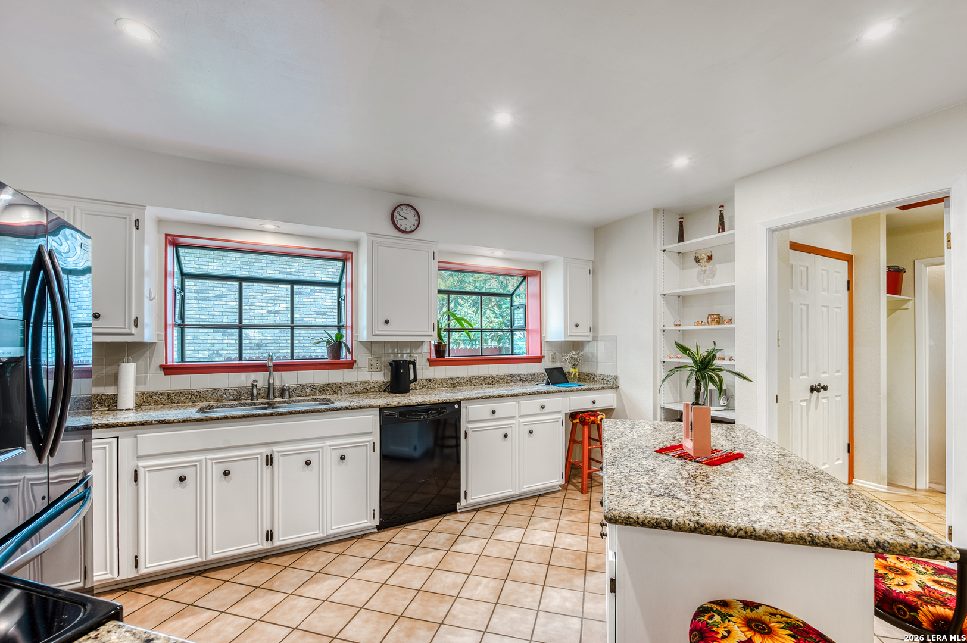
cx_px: 484
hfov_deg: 100.4
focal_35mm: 15
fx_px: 403
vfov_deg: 77.2
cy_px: 322
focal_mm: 15
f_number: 8
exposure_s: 1/6
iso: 100
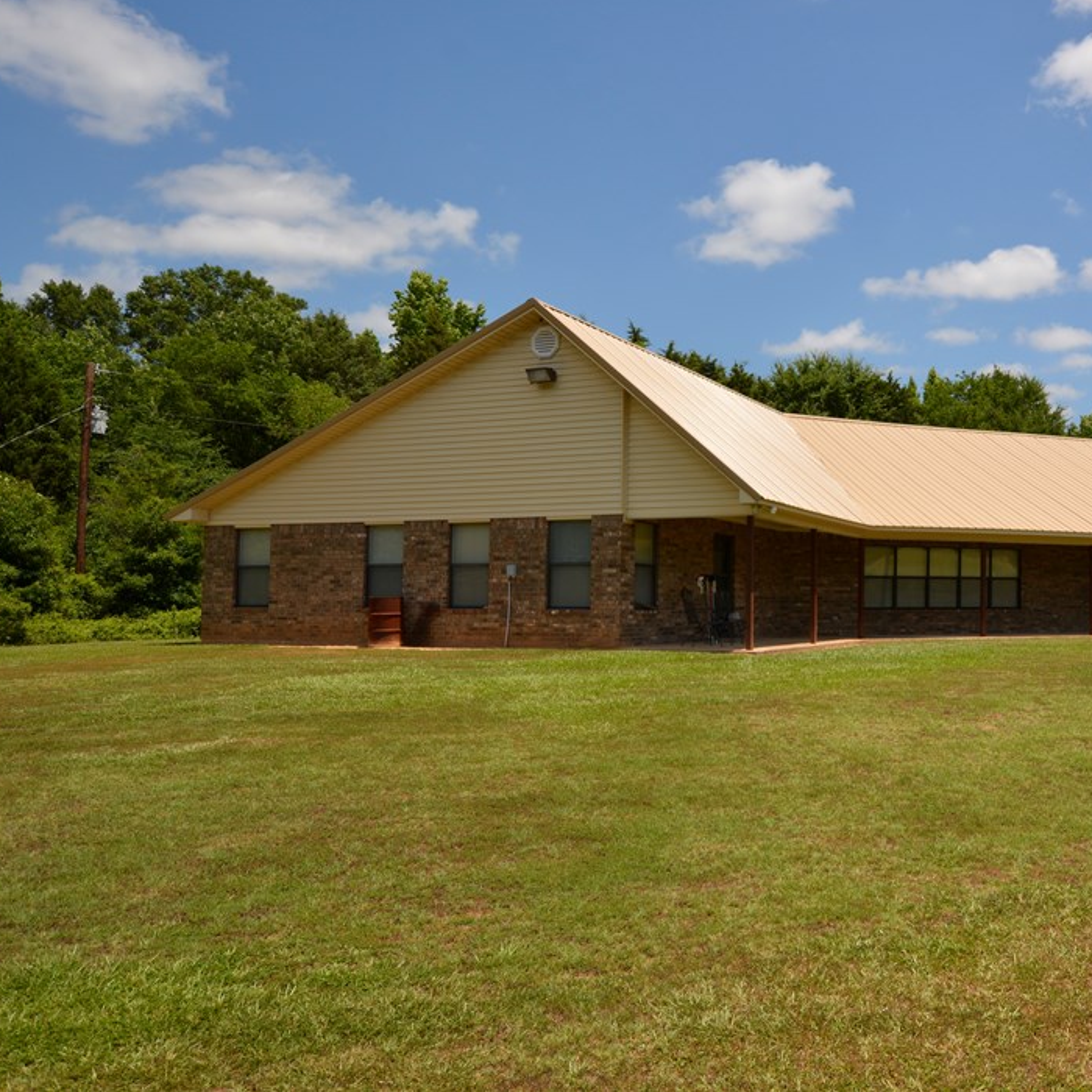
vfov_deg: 54.6
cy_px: 529
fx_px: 1059
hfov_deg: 52.1
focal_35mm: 30
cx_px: 824
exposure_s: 1/250
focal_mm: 15
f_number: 8
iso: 100
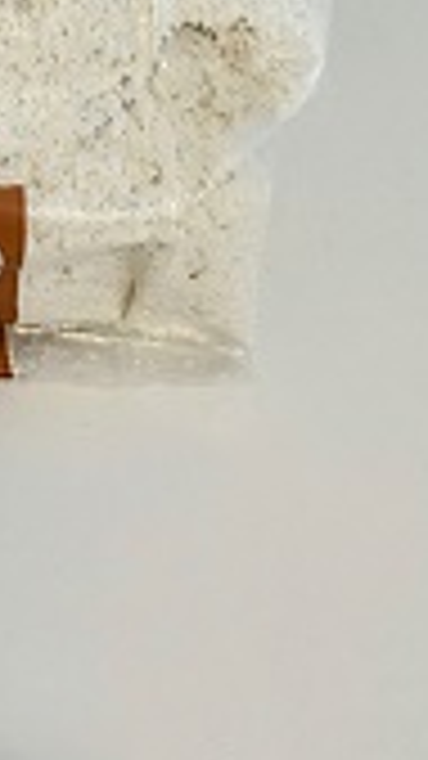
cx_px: -261
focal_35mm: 103
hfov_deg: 11.2
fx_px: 2079
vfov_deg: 16.6
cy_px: -684
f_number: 1.85
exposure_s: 1/23.8
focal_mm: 6.81
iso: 61
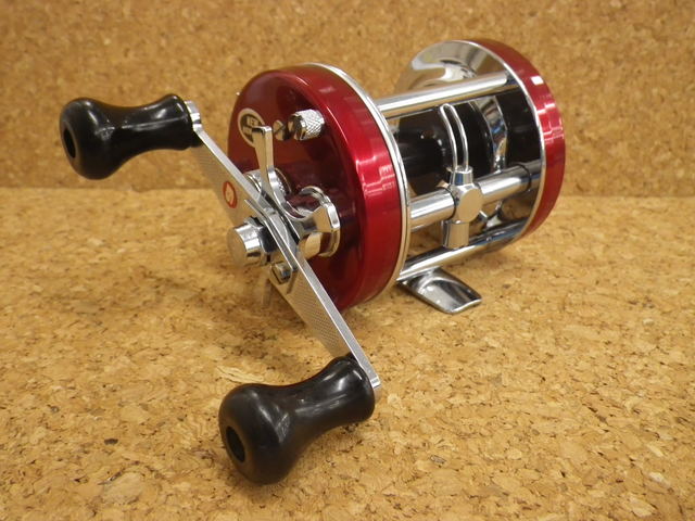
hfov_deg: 54.0
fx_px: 683
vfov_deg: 41.8
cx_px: 348
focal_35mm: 34
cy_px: 260
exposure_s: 1/50
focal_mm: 6.1
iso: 400
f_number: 3.8
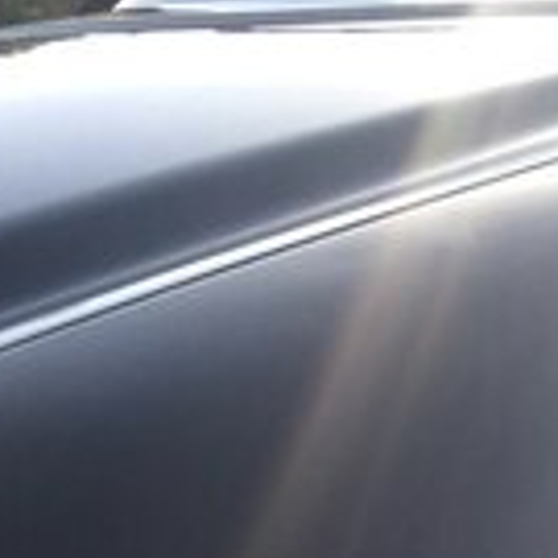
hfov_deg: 17.4
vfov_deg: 15.9
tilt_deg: -28.0
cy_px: 980
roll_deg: +4.3
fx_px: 1714
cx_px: 707
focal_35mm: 94
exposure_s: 1/493
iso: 25
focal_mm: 4.15
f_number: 2.2
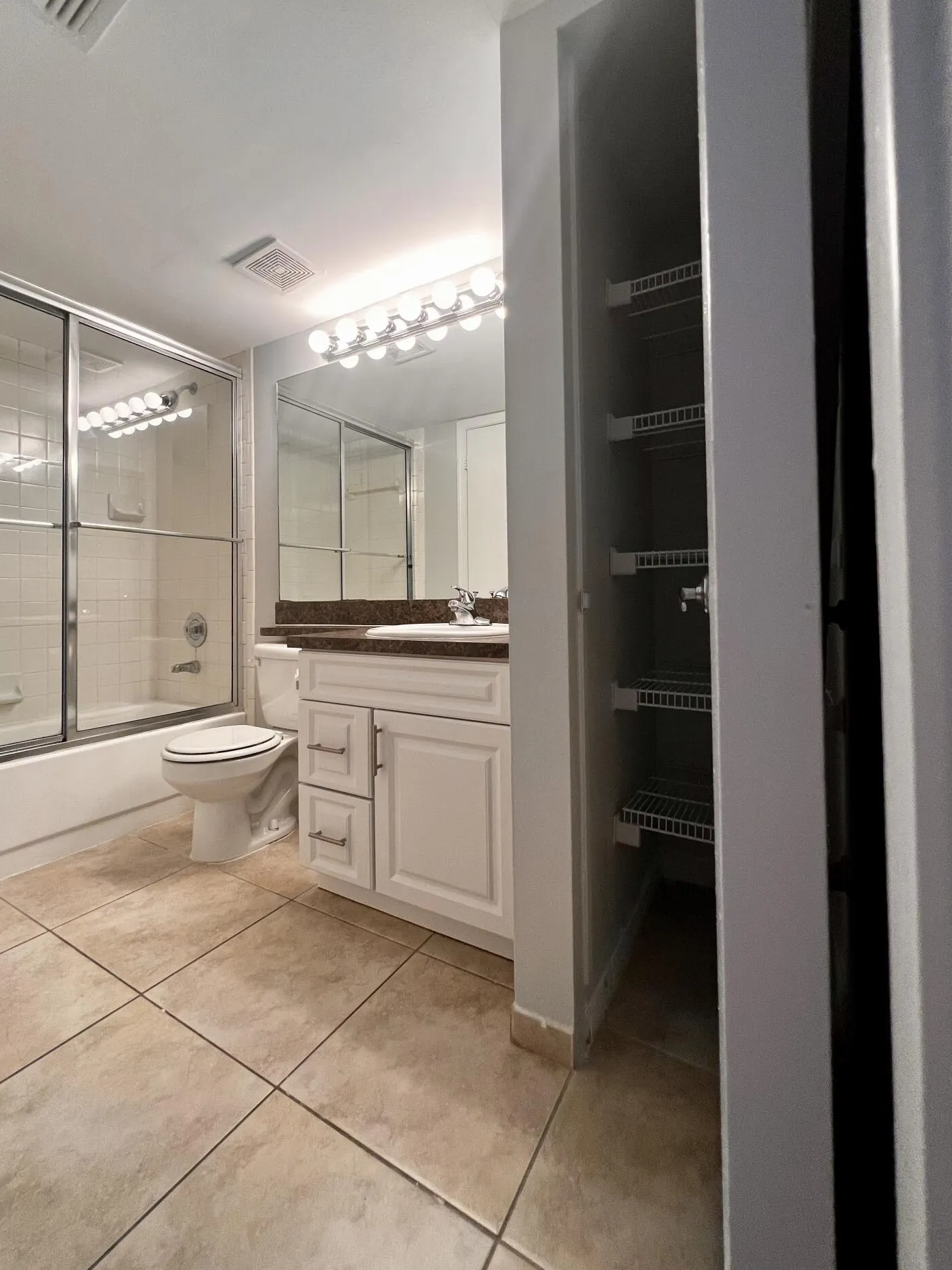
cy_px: 589
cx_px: 445
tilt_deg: +1.2
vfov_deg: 101.9
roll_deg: +0.3
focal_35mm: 14
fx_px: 513
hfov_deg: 85.6
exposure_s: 1/120
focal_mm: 1.57
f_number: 1.8
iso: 160
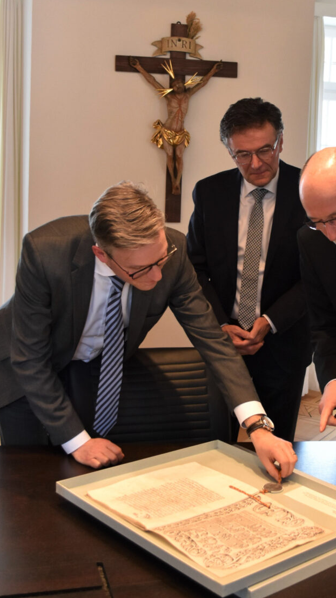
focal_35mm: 45
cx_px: 244
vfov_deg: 45.5
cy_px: 305
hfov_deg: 26.2
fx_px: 713
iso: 1250
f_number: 5
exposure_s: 1/100
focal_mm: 22
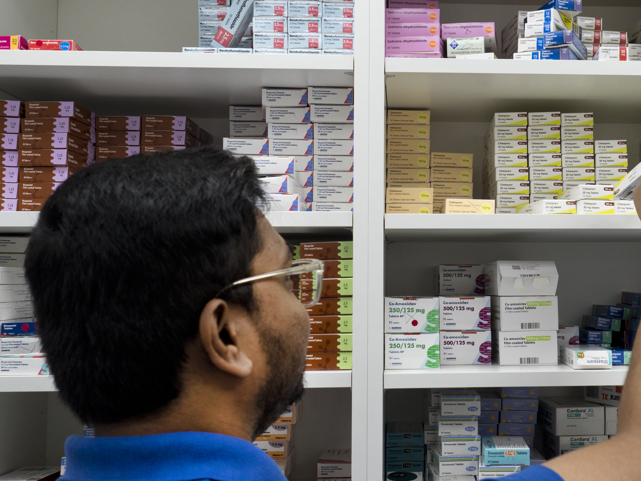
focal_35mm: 50
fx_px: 926
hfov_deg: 37.4
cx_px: 472
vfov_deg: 29.1
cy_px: 223
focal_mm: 16
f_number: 4
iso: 400
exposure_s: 1/125
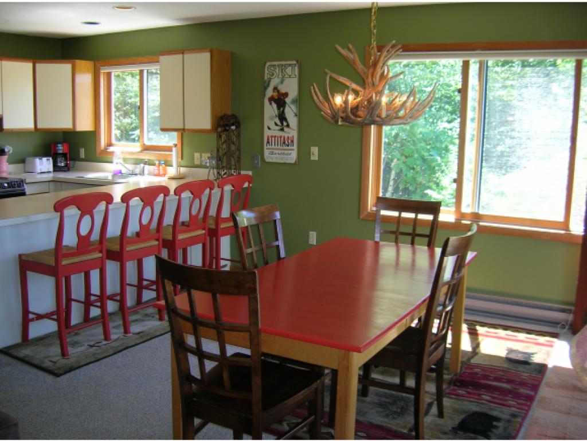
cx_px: 294
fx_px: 577
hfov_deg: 53.9
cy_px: 220
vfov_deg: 41.8
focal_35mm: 34
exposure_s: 1/30
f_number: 2.9
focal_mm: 5.7
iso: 51
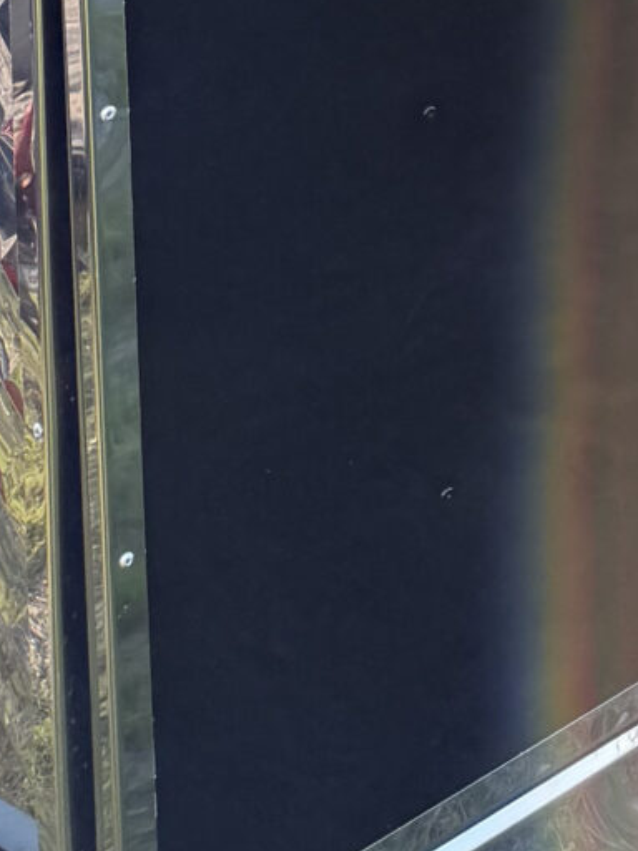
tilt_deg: +4.2
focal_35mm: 120
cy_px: -1074
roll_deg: +1.4
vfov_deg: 13.1
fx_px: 2949
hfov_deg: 11.2
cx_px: 1291
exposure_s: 1/593
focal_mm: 6.76
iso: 100
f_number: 1.78
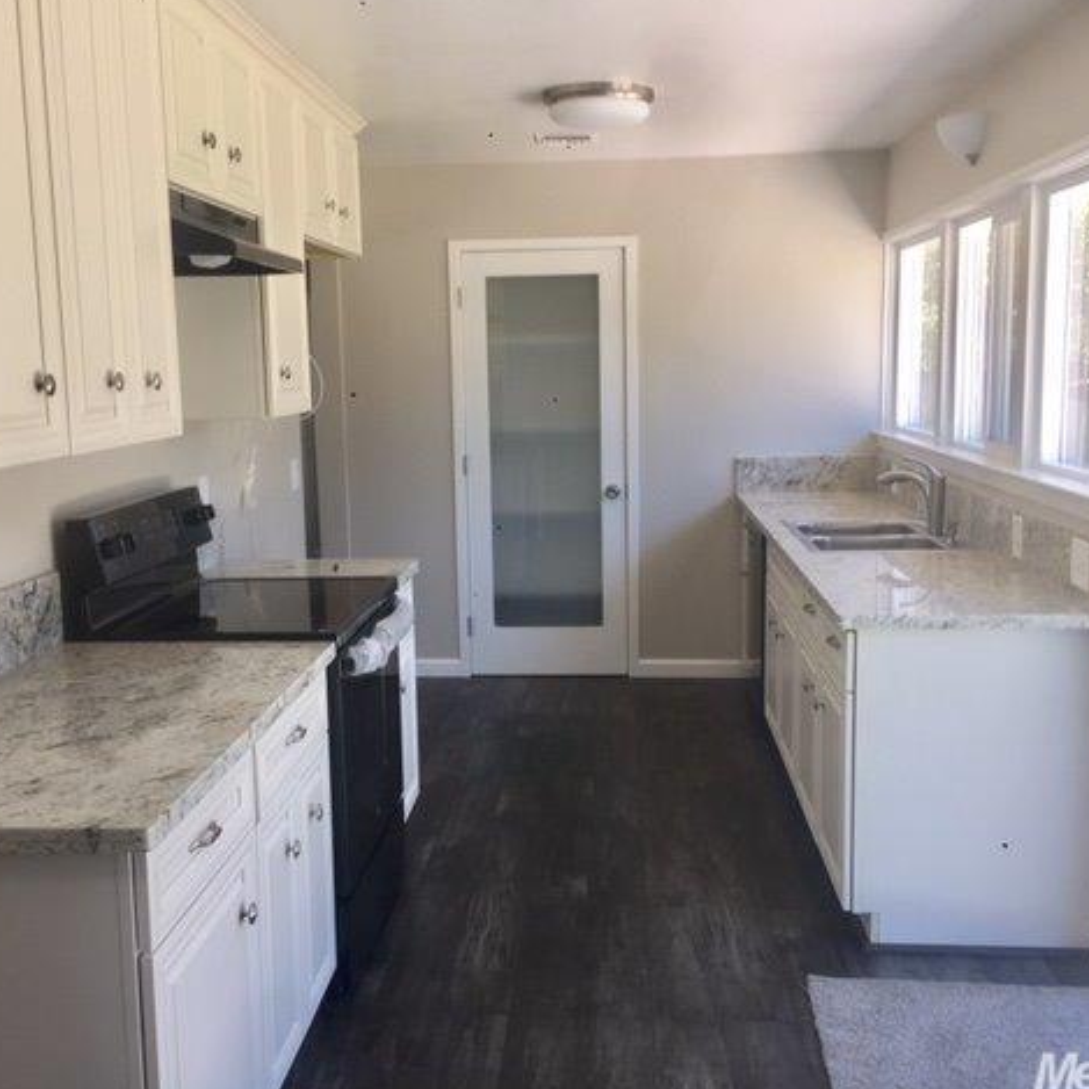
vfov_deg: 47.2
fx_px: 1246
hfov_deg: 47.2
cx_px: 522
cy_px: 541
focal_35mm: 35
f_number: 2.2
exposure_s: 1/60
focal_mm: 4.15
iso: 32
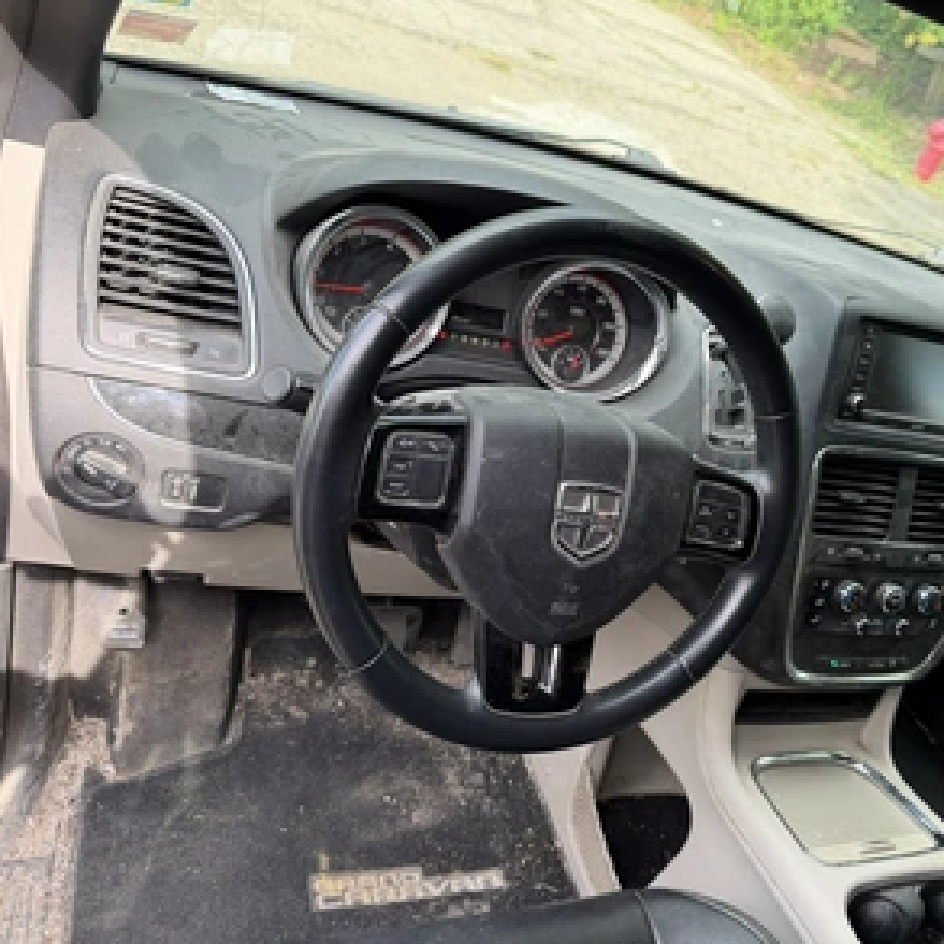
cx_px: 593
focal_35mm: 29
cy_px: 474
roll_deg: -24.2
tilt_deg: -29.2
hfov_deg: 55.0
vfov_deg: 55.6
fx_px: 895
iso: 64
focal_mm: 6.76
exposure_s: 1/177
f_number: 1.78
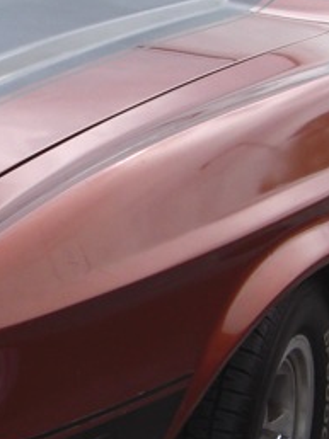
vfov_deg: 13.1
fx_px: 1917
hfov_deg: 9.6
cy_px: 211
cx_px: -92
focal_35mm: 151
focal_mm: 6.2
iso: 64
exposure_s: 1/160
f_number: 8
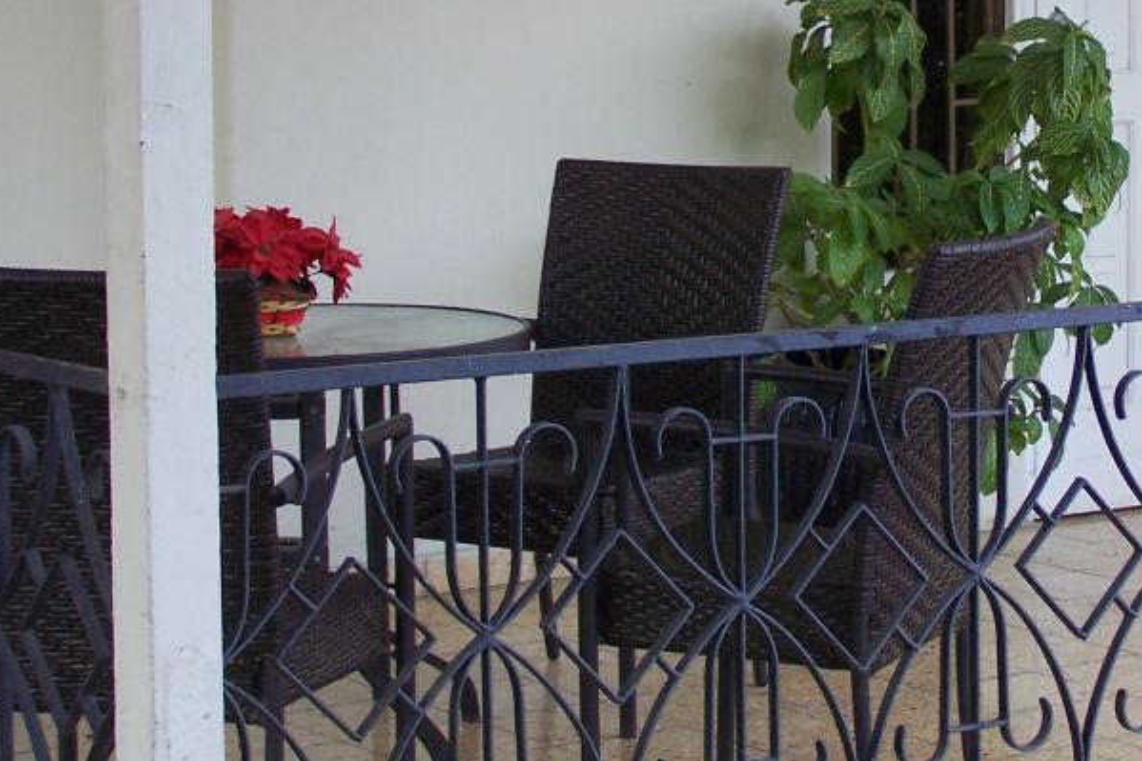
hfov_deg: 16.5
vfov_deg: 11.1
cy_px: 111
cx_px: 932
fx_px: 3901
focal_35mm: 123
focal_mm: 9.8
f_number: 3.1
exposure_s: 1/125
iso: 64
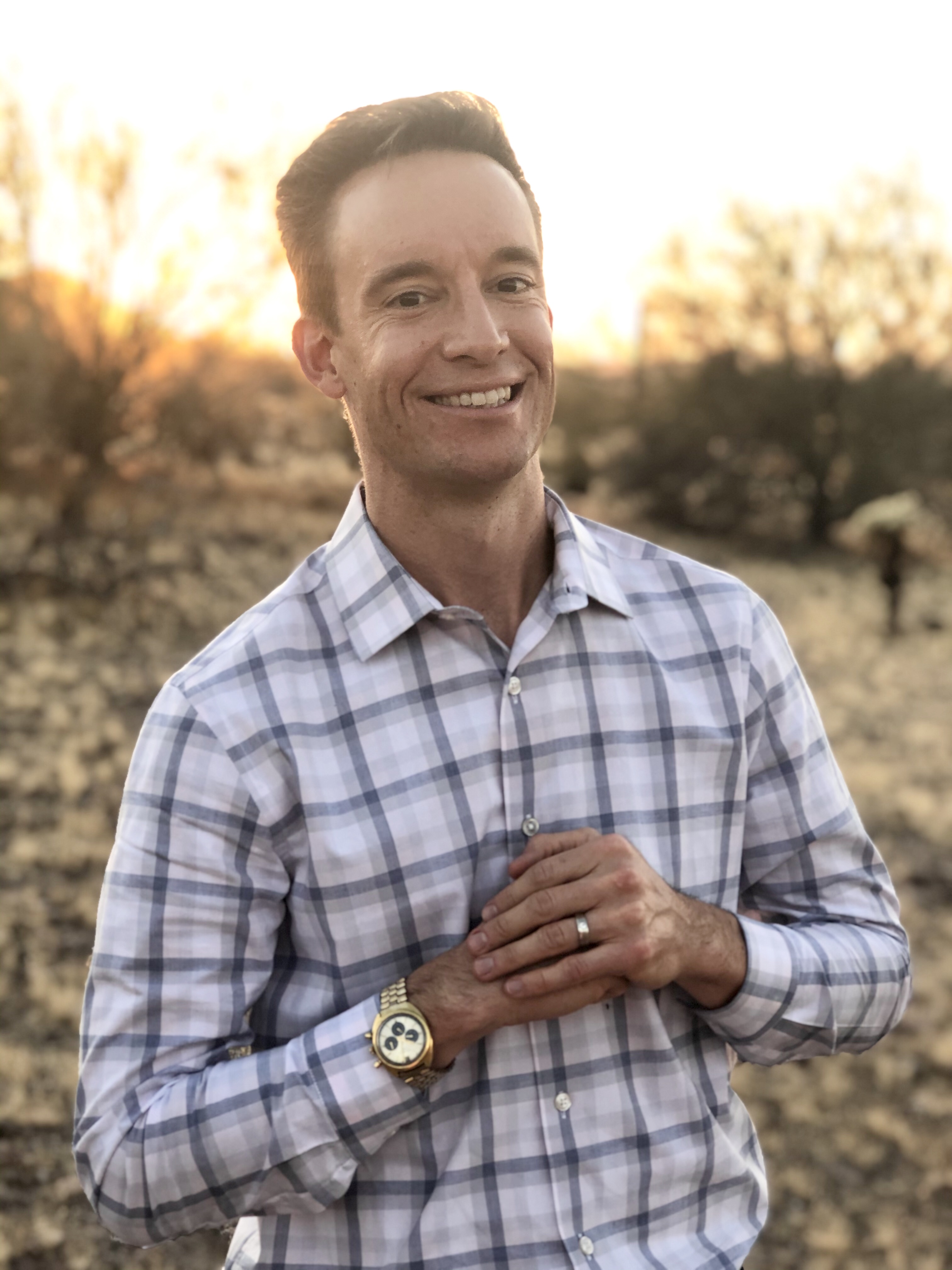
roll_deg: -1.7
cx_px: 476
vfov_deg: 33.8
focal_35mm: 57
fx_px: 2090
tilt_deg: -7.4
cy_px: 635
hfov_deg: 25.7
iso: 20
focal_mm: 6.6
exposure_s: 1/40
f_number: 2.8
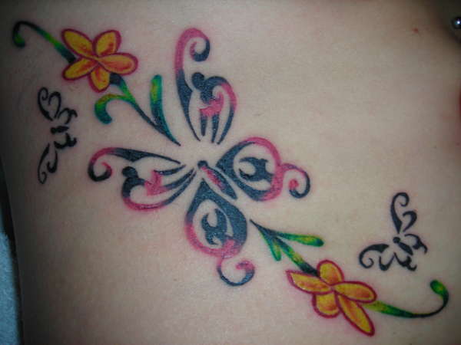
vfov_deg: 37.7
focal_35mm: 38
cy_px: 172
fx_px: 506
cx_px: 230
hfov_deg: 49.0
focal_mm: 6.3
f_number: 3.2
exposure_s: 1/60.1
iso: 50
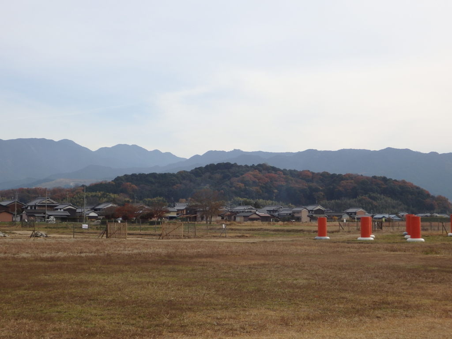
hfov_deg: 32.2
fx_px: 783
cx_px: 226
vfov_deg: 24.4
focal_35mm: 60
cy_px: 170
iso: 125
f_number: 4.2
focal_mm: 10.8
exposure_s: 1/1000
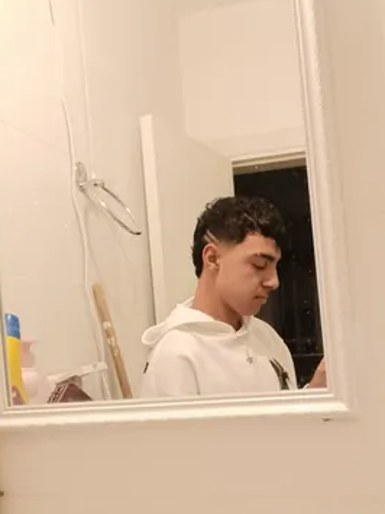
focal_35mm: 33
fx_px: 490
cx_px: 236
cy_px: 311
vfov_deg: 54.9
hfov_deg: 42.7
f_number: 2.2
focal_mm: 2.23
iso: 586
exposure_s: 1/25
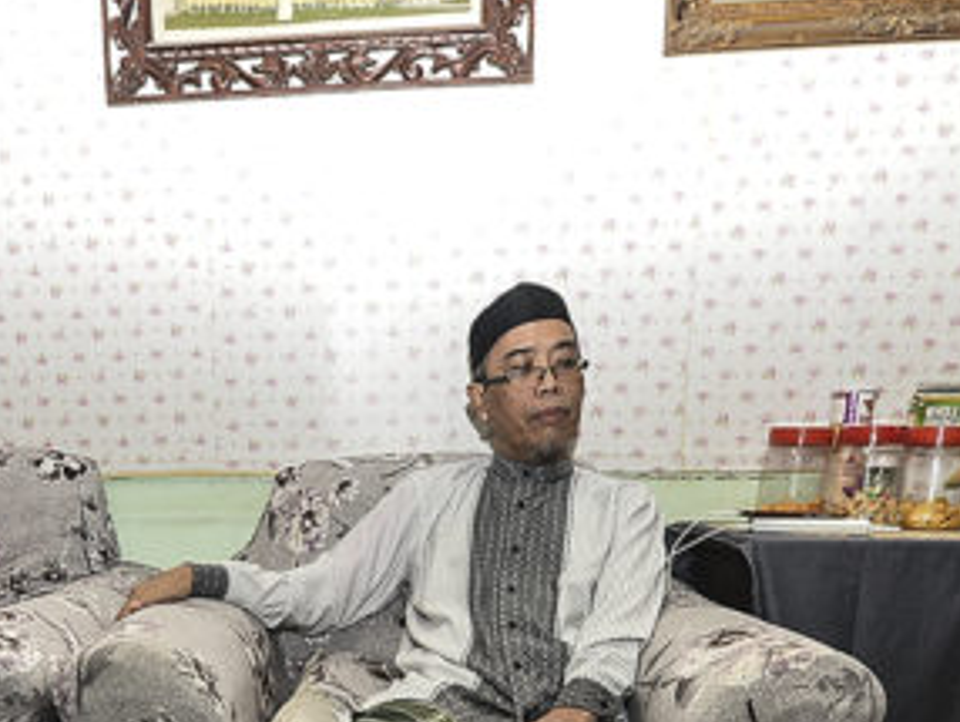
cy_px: 683
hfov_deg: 56.3
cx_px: 374
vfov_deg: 40.1
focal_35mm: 32
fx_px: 888
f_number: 4
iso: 1600
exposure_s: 1/250
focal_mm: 14
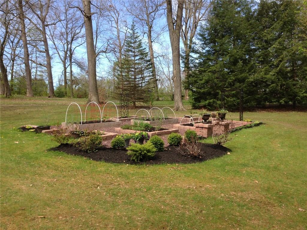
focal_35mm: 33
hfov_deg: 55.4
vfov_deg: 42.9
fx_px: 293
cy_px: 115
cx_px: 154
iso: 50
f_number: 2.4
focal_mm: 4.13
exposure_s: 1/531
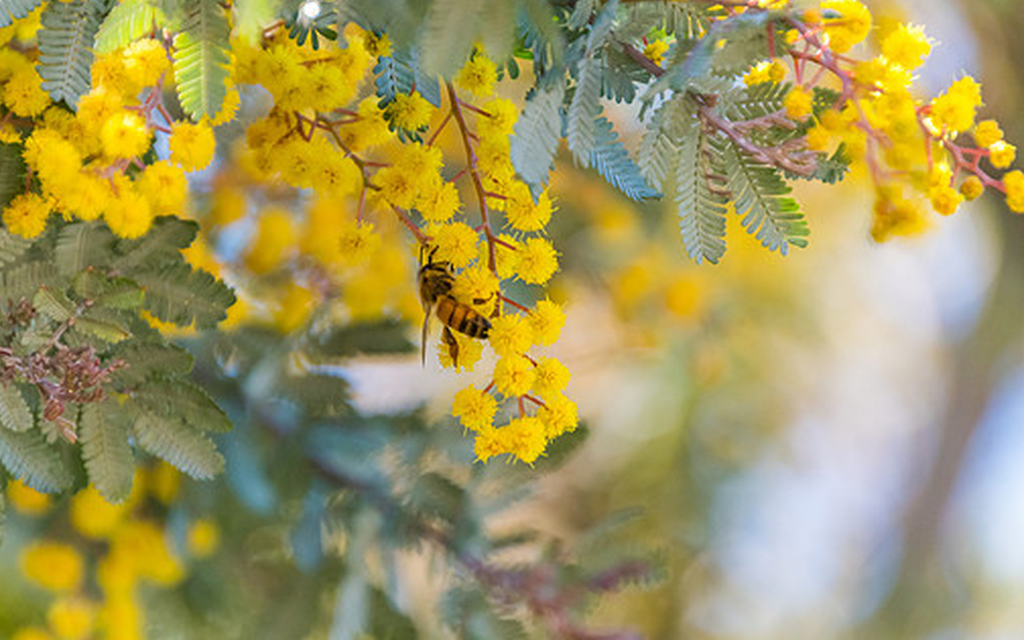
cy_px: 367
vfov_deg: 1.9
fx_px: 19647
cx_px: 439
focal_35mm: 704
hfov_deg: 3.0
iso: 800
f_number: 6.3
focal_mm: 400
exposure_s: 1/640
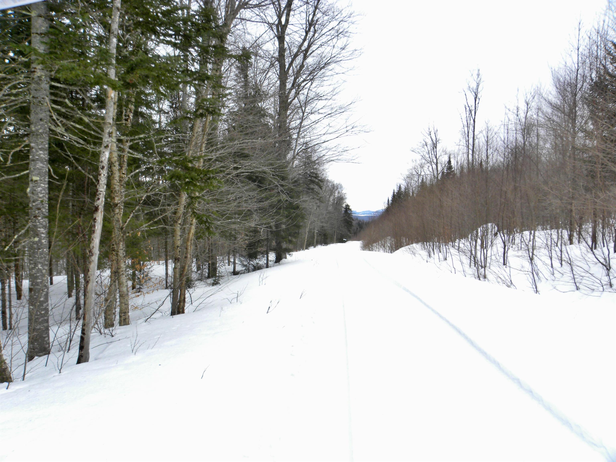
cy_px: 231
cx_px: 308
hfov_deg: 67.3
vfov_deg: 53.1
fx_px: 463
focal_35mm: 26
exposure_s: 1/60
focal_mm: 4.6
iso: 64
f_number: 8
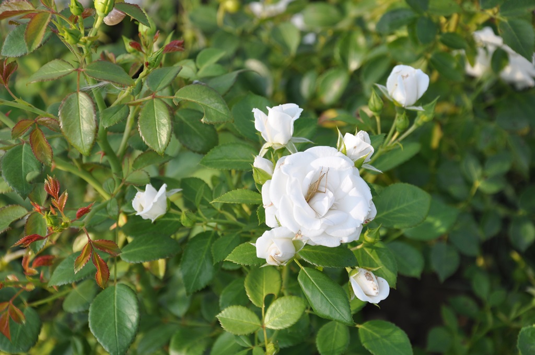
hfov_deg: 17.1
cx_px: 268
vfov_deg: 11.4
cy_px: 178
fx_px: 1781
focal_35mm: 120
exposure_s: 1/200
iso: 200
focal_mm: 80
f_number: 9
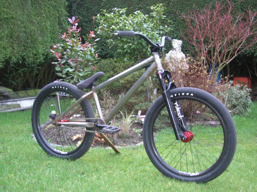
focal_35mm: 46
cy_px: 96
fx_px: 341
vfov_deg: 31.5
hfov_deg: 41.3
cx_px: 128
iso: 200
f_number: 3.2
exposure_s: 1/16.7
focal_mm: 7.7
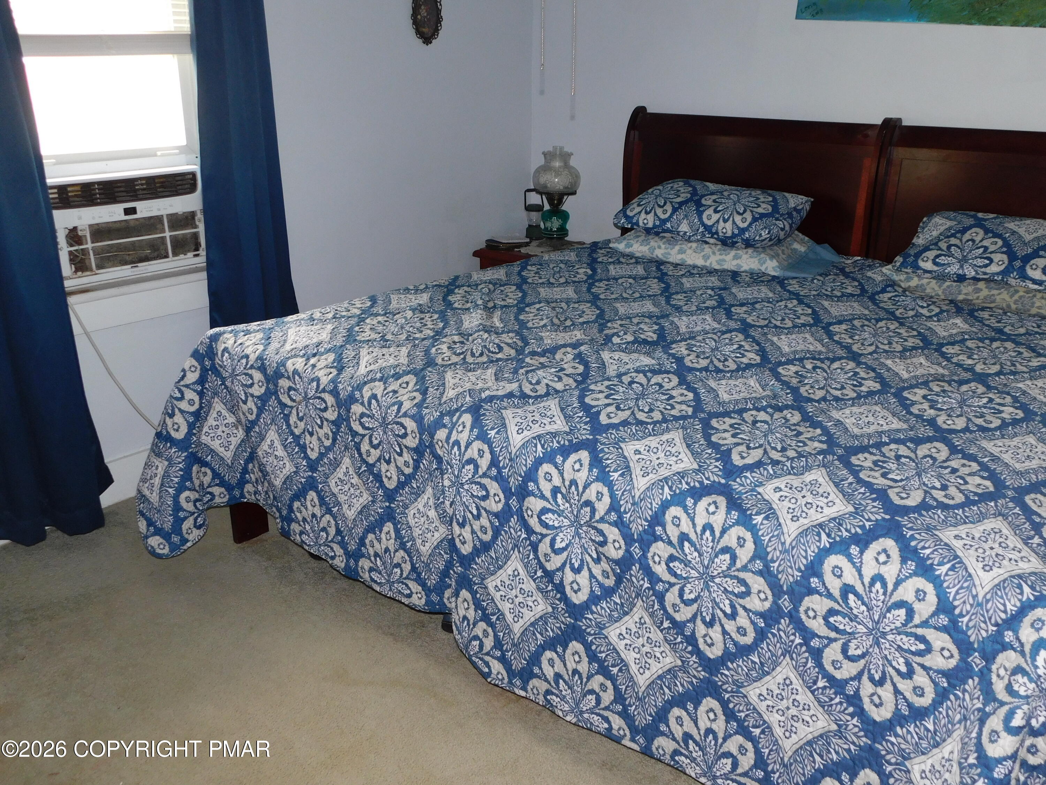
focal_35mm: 30
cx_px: 523
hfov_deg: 60.0
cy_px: 392
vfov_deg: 46.8
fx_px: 907
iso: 200
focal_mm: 5.3
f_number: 3.2
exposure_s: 1/30
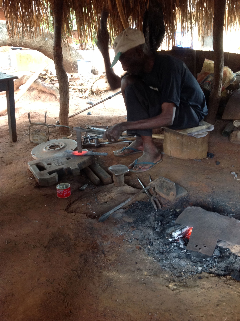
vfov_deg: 52.7
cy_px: 160
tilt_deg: -21.0
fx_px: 324
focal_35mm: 35
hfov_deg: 40.6
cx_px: 120
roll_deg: +2.3
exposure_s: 1/15
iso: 160
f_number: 2.4
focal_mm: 4.28
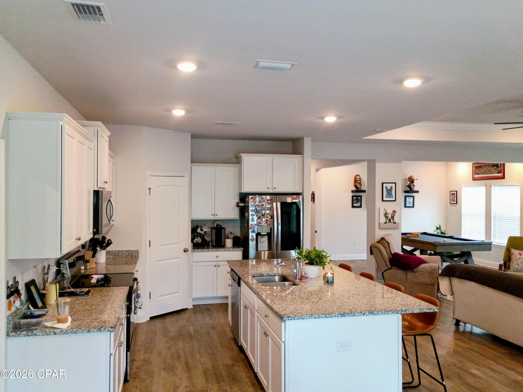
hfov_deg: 61.7
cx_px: 262
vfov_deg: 48.2
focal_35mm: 29
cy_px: 196
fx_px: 438
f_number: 1.8
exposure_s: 1/60
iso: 100
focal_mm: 4.27
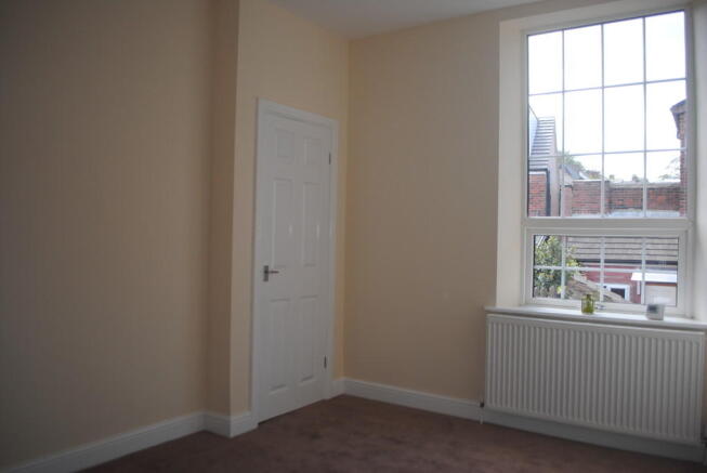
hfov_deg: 67.3
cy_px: 236
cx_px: 354
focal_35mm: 27
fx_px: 531
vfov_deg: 48.0
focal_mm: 18
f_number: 3.5
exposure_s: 1/125
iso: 110
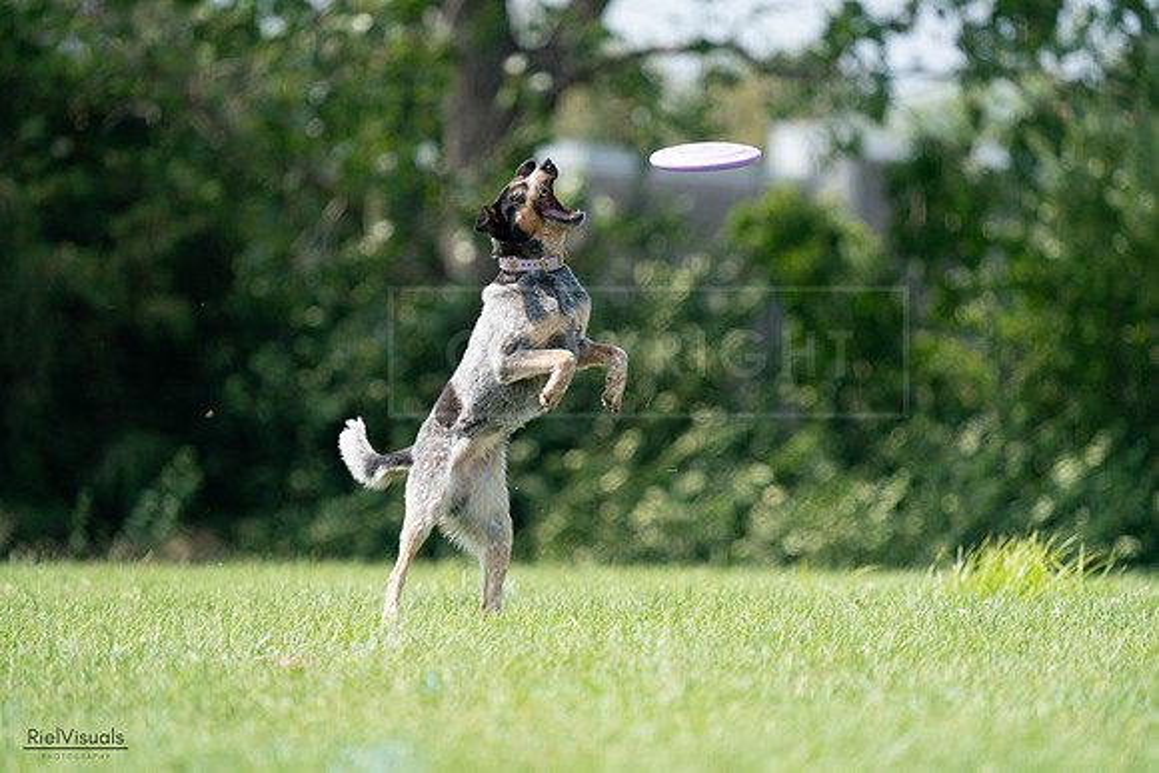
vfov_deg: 2.9
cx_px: 580
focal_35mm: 481
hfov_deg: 4.3
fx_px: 15488
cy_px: 386
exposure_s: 1/4000
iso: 2000
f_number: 6.3
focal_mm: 481
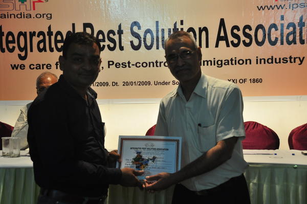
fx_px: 588
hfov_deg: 29.3
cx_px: 154
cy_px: 102
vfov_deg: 19.7
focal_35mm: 69
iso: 800
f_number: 5
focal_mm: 46
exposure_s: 1/60
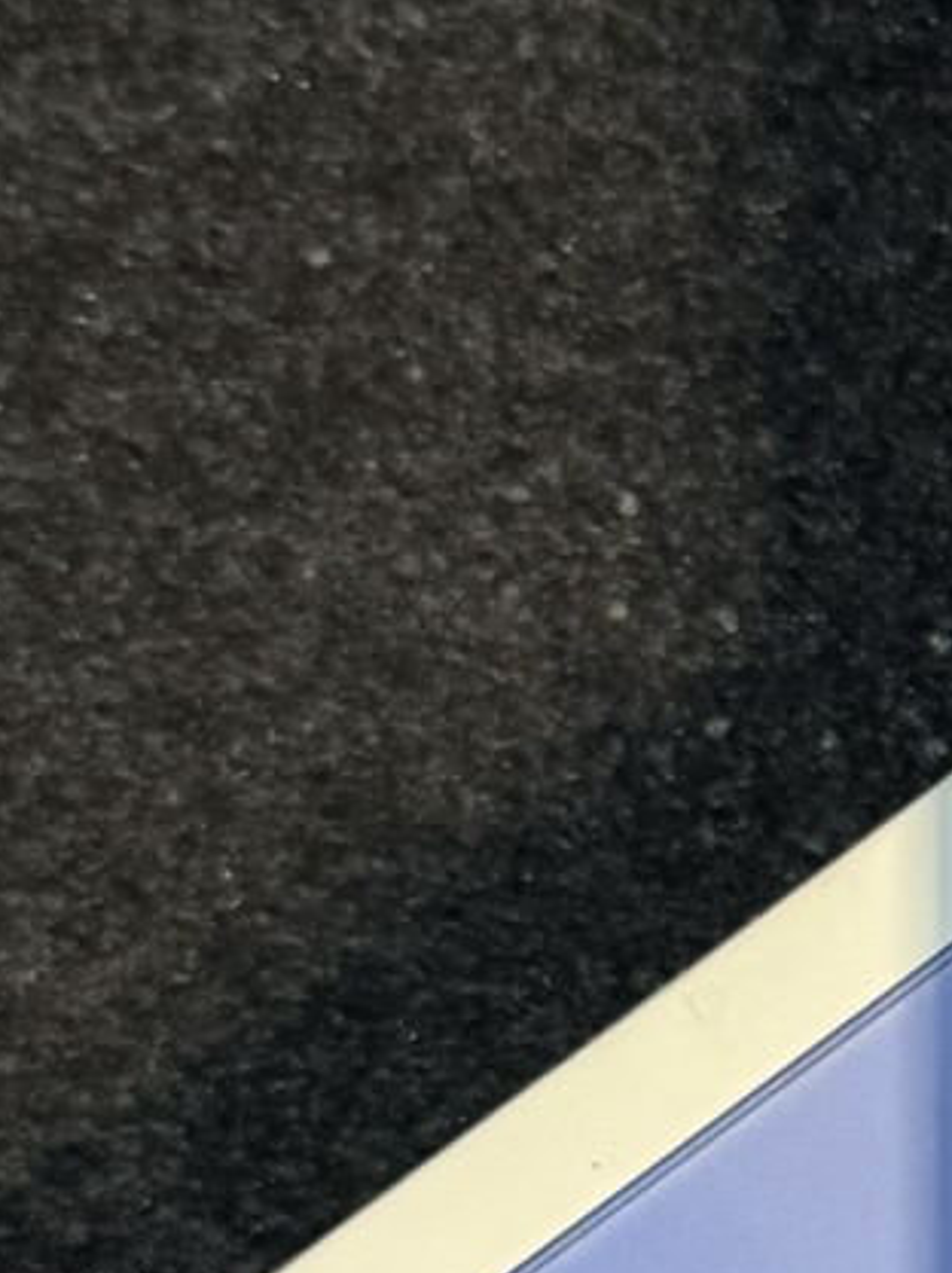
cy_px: 1239
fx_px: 4334
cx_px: 1544
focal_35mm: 118
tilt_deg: -84.7
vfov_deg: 16.4
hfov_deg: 11.8
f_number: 1.78
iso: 320
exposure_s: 1/60
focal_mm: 6.76
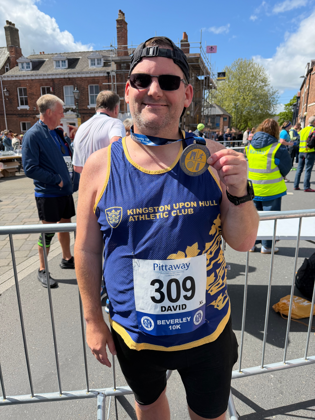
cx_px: 158
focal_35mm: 24
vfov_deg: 71.6
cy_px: 210
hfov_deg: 56.8
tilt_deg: -15.4
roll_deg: -1.8
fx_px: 291
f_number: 1.78
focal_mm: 6.76
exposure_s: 1/3953
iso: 100
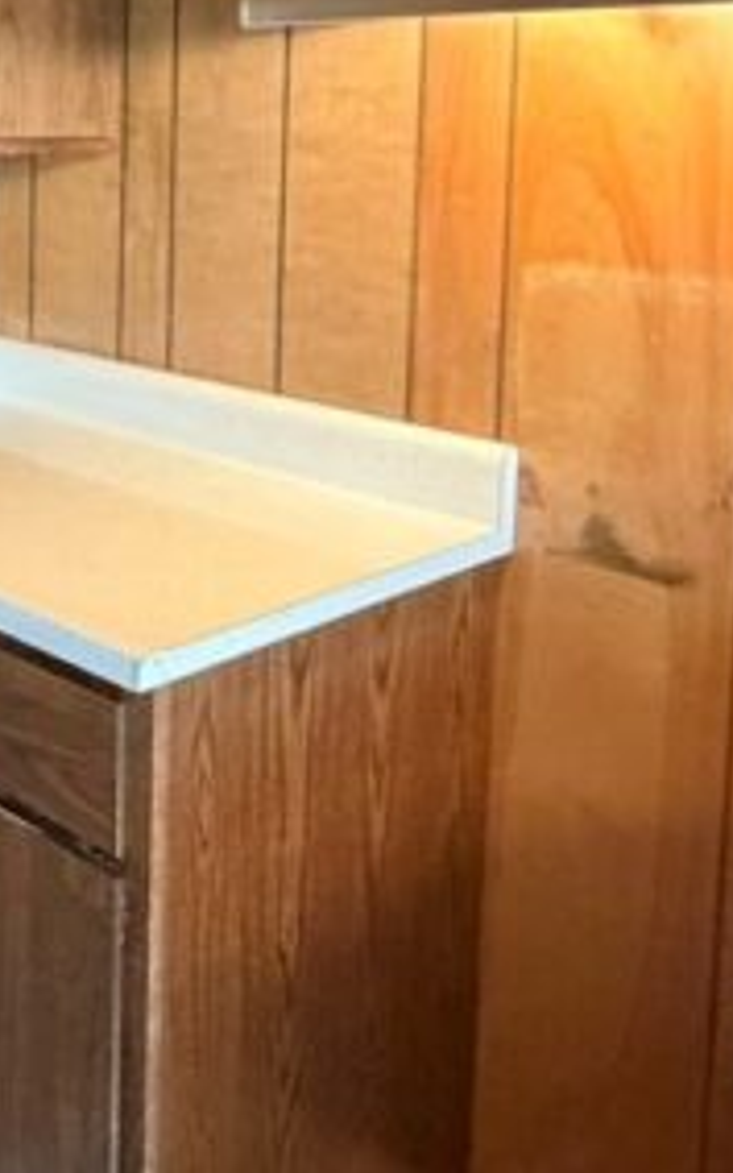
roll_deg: +2.0
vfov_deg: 44.8
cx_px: -12
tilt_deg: -5.7
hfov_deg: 28.5
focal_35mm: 42
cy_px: 232
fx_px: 1342
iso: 1000
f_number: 2.2
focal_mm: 2.22
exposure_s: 1/40
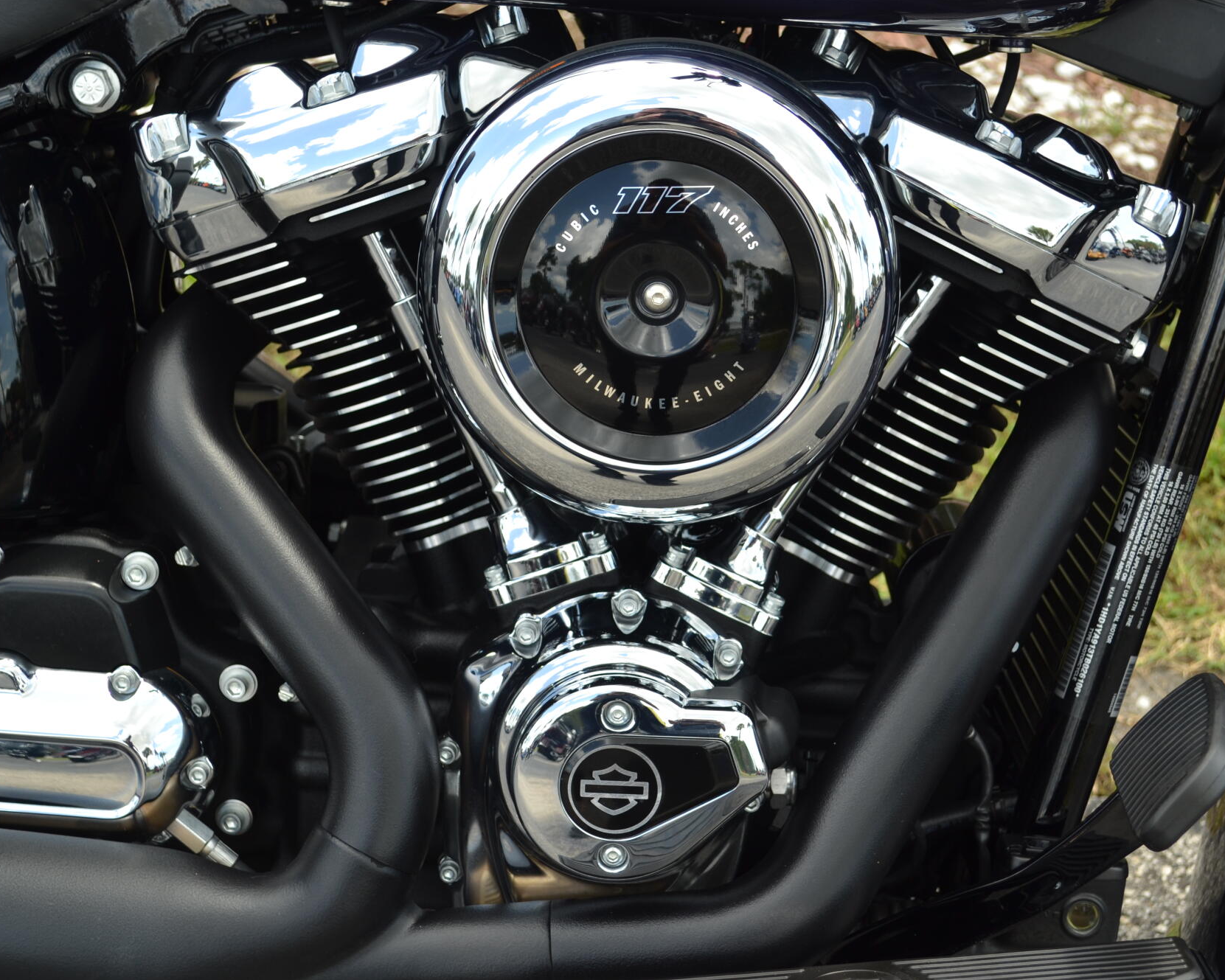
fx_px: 2212
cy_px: 489
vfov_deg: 25.0
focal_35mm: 61
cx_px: 660
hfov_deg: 30.9
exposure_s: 1/125
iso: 100
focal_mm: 36
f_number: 5.6
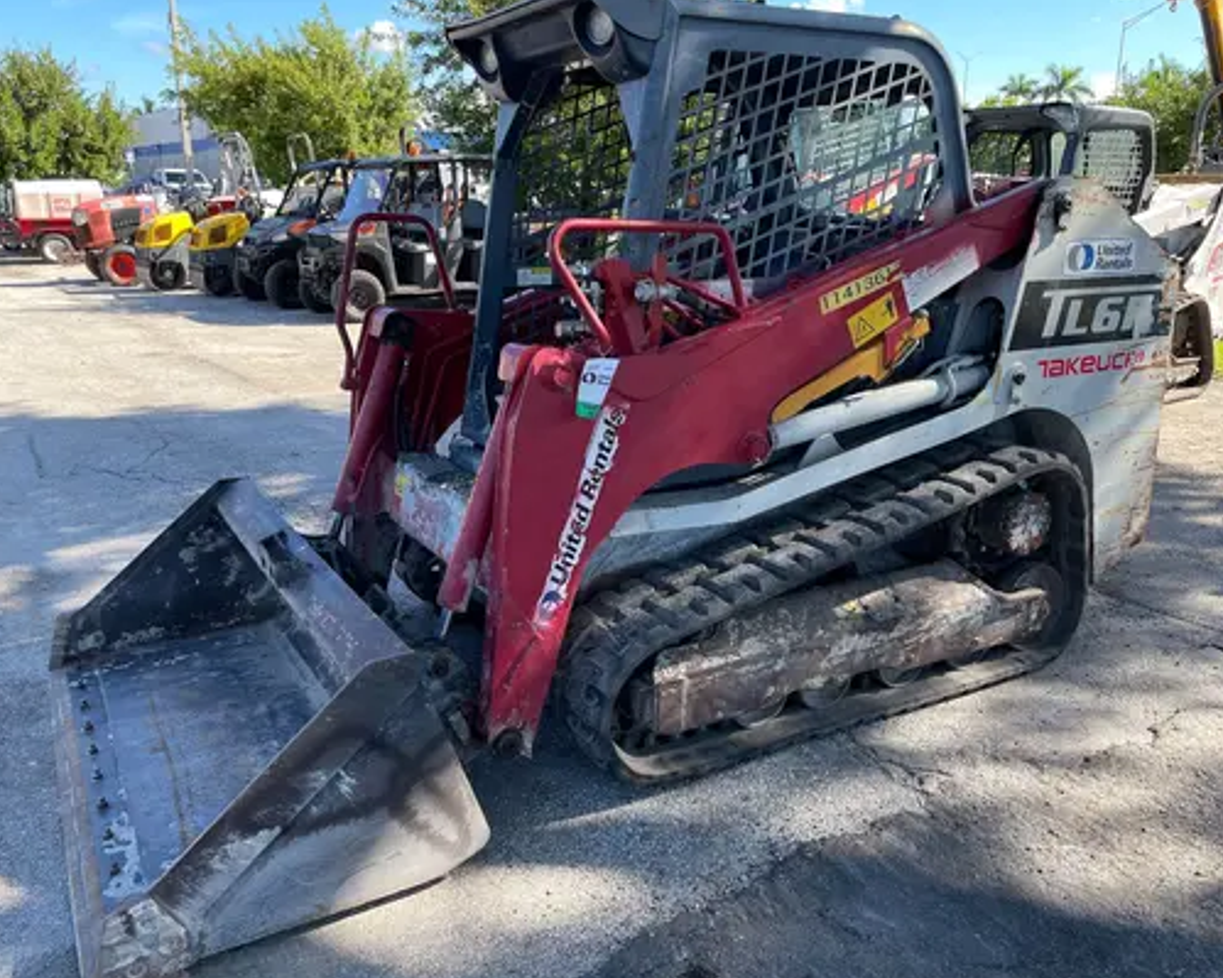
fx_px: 1013
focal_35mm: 28
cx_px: 559
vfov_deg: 51.5
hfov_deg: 62.1
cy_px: 499
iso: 32
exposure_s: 1/442
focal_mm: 4.2
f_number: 1.6
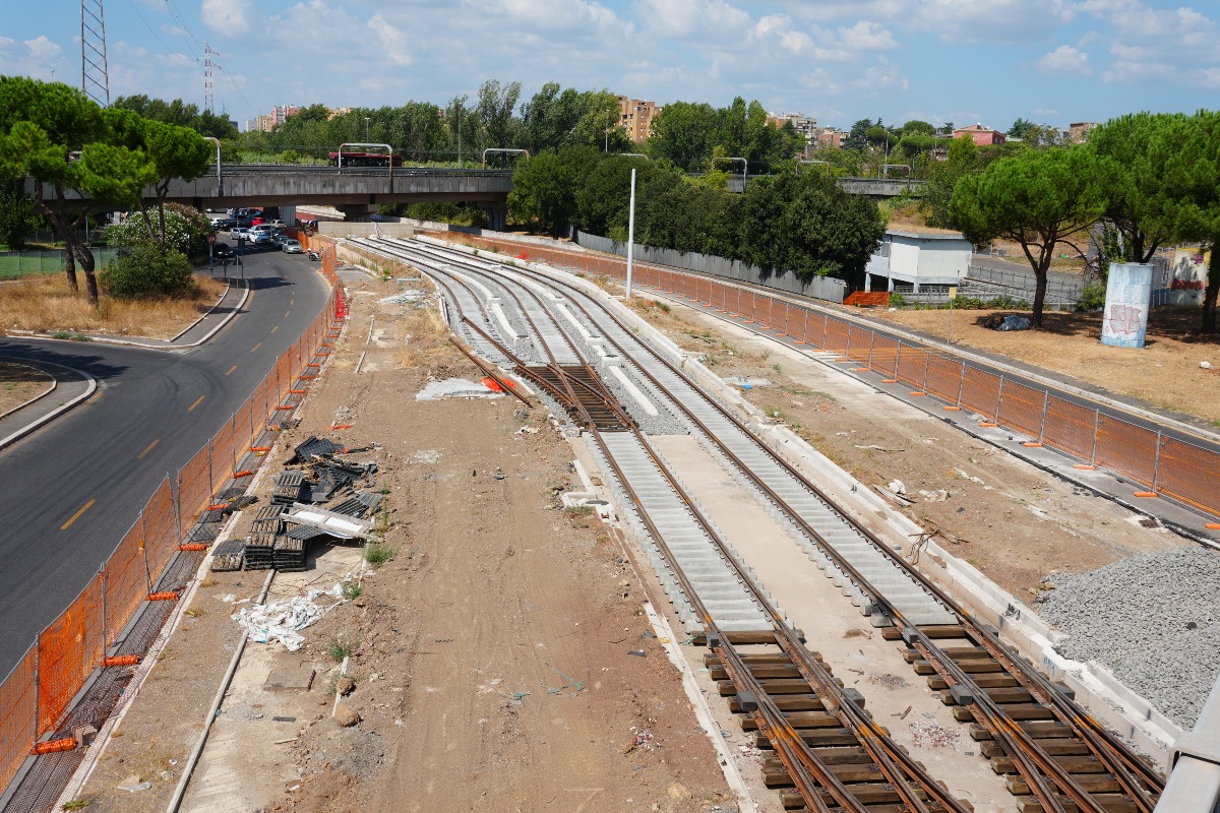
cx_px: 610
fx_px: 1220
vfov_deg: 36.9
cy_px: 406
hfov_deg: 53.1
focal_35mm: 36
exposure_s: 1/200
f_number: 10
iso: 100
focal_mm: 24
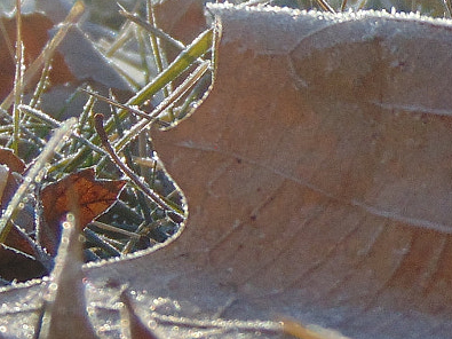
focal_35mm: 170
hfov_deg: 11.5
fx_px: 2219
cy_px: 123
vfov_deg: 8.7
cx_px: 430
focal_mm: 7.6
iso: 80
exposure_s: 1/640
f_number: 3.3
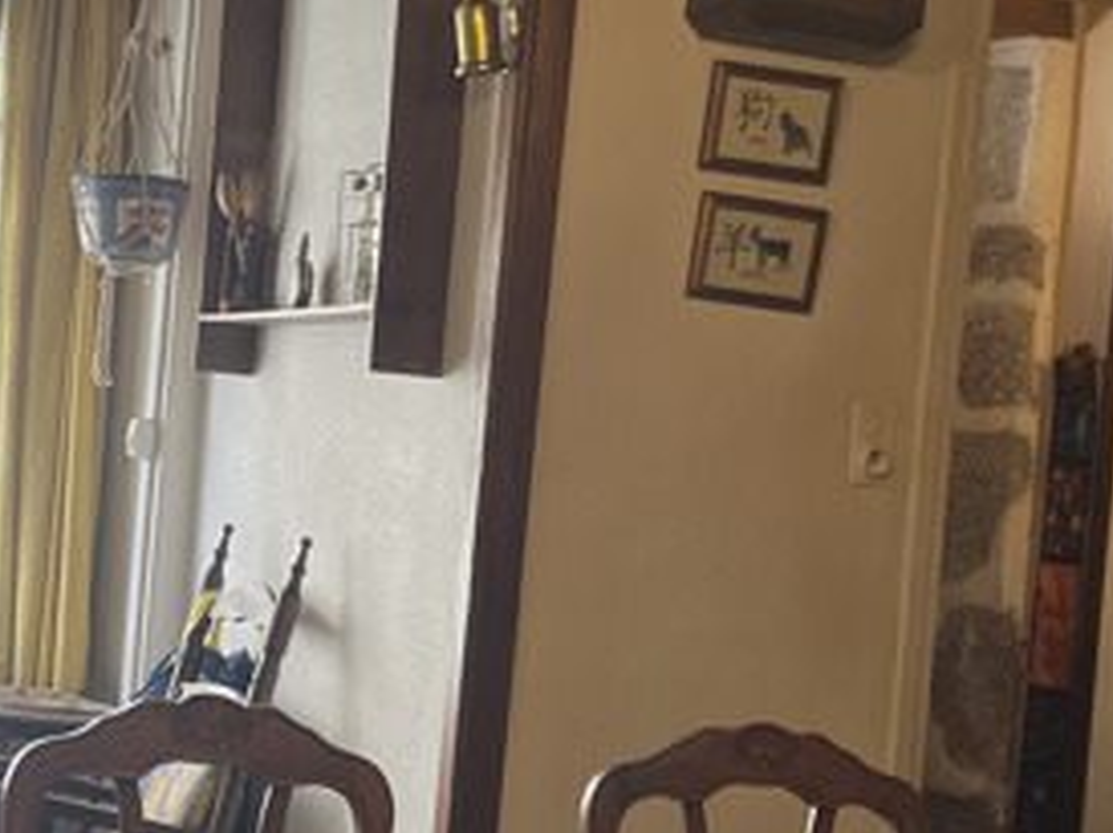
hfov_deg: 25.4
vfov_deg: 19.3
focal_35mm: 76
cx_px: 280
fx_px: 2441
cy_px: 565
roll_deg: -3.8
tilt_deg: -2.2
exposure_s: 1/100
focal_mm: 5.1
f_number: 1.6
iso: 125
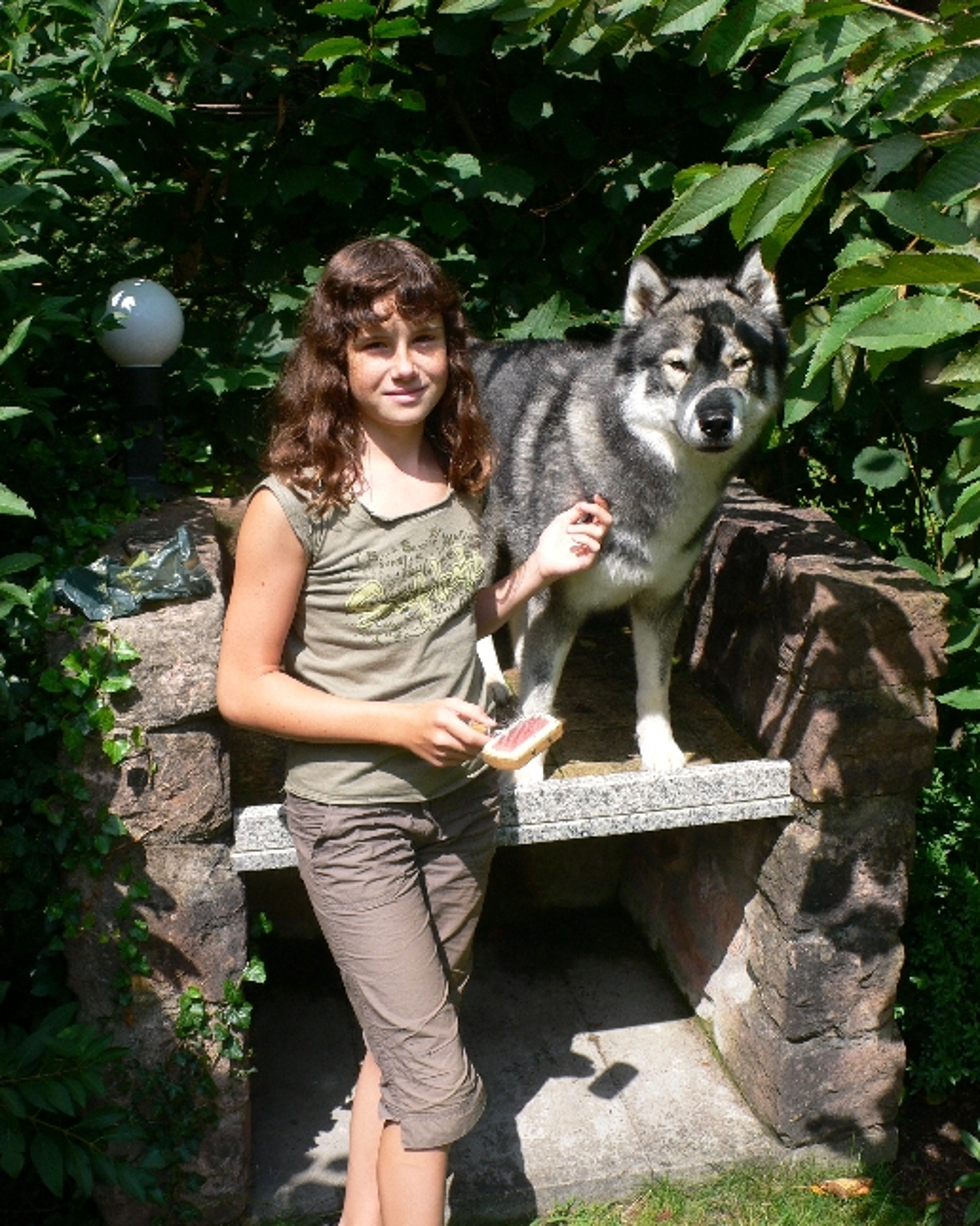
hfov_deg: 41.2
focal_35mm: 36
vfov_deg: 50.3
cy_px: 604
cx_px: 495
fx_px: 1305
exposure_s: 1/400
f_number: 4
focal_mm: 6.3
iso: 80
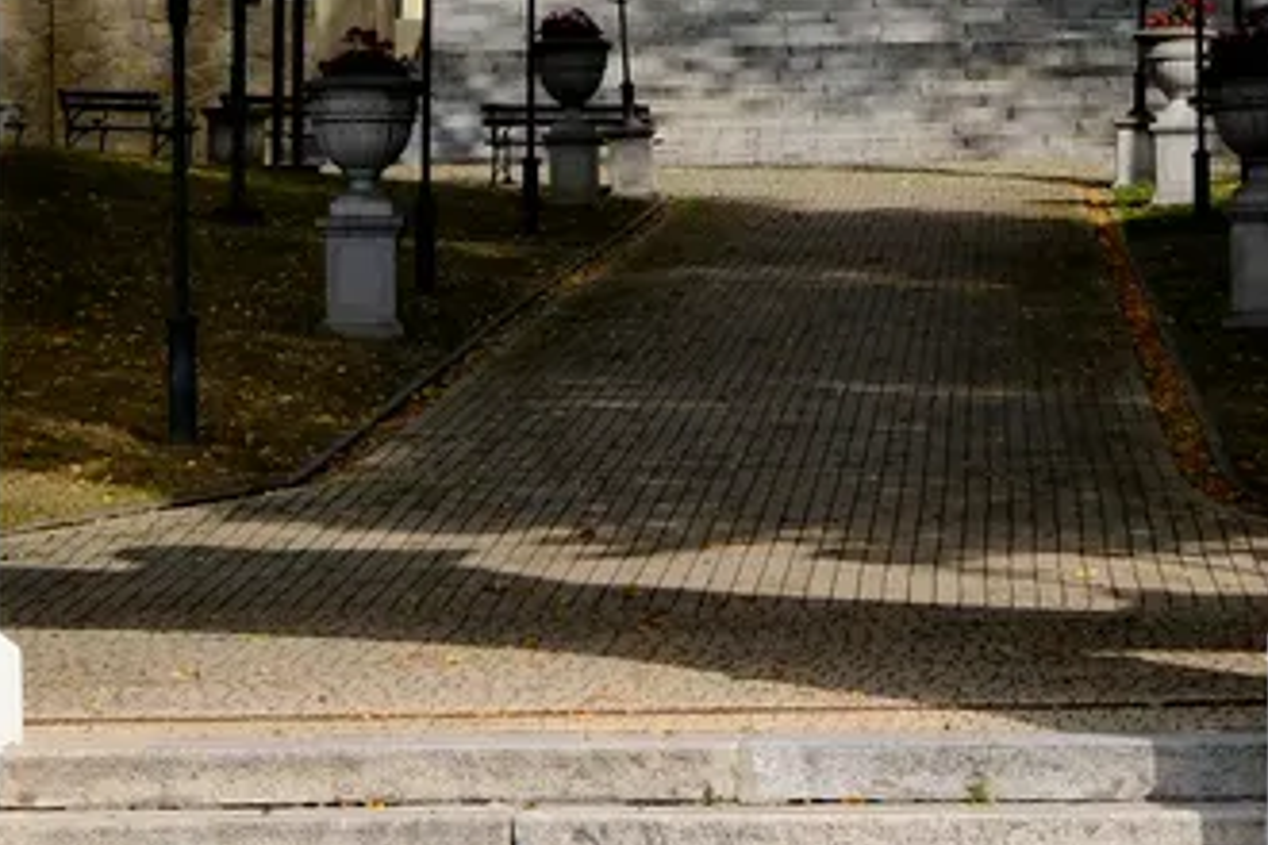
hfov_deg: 12.7
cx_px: 707
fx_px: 5706
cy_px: -373
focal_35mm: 162
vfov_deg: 8.3
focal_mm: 22
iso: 250
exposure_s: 1/600
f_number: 5.6
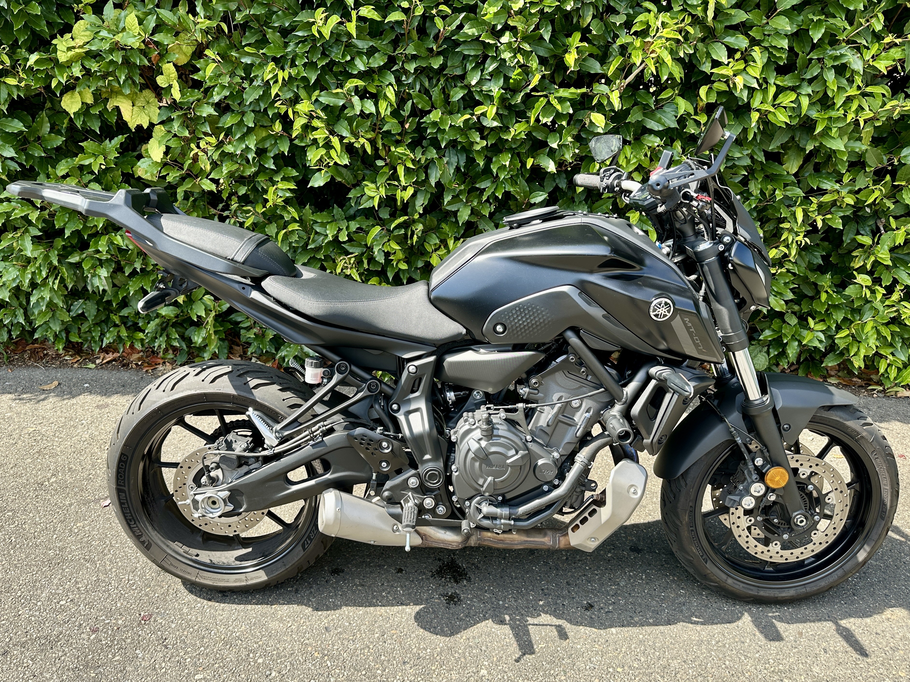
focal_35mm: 24
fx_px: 631
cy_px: 341
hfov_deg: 71.6
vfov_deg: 56.8
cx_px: 455
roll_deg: -0.6
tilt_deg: -25.1
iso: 80
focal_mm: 6.86
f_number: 1.78
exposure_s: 1/448
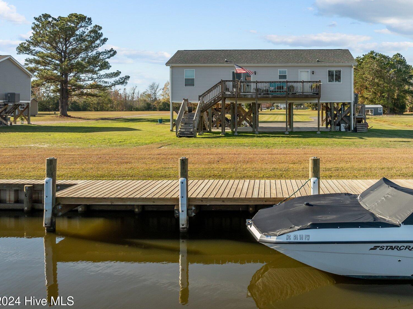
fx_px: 393
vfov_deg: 42.4
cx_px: 269
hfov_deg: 54.5
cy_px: 108
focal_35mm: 33
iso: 150
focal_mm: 12.29
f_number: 2.8
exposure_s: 1/1600
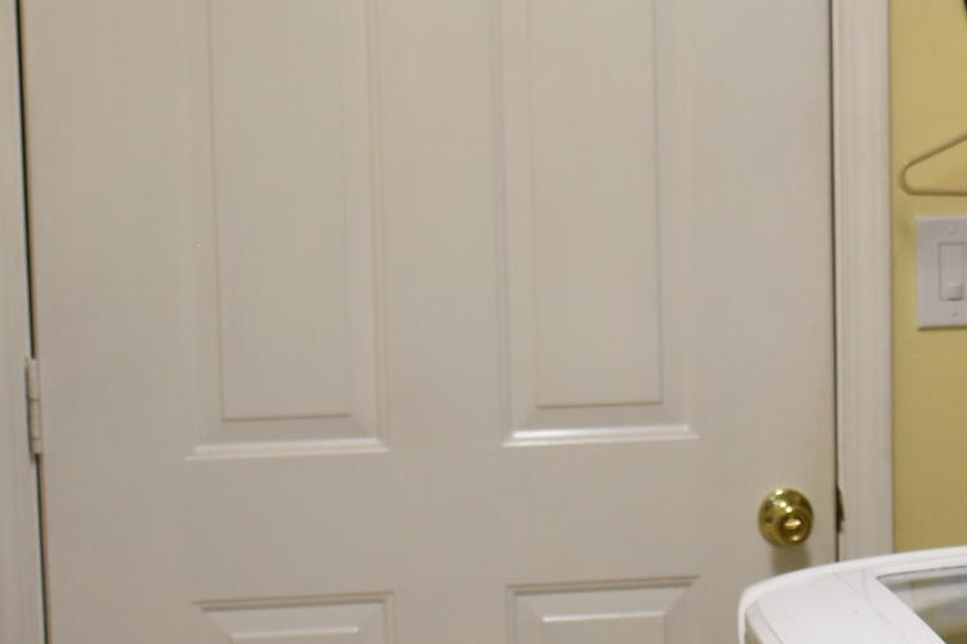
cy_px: 307
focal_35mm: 126
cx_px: 1038
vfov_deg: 10.9
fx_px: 3384
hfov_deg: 15.8
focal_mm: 21
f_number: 4.5
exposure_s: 1/80
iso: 400
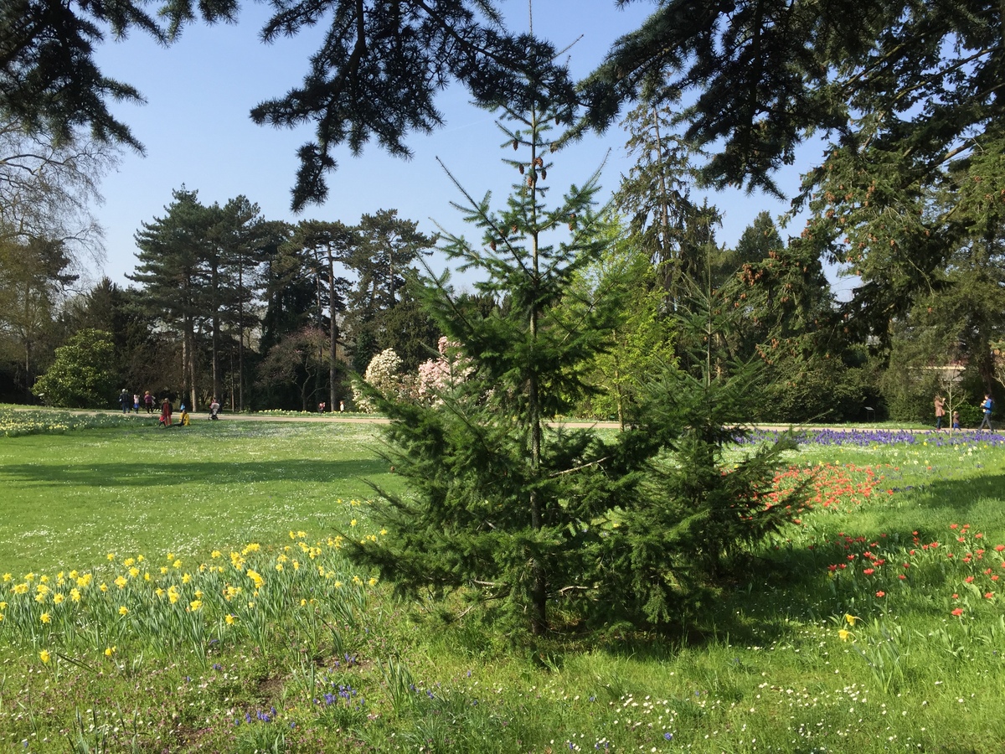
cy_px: 377
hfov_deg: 61.7
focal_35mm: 29
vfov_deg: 48.2
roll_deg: -0.4
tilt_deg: -0.8
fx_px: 842
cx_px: 502
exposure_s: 1/1276
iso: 32
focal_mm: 4.15
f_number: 2.2
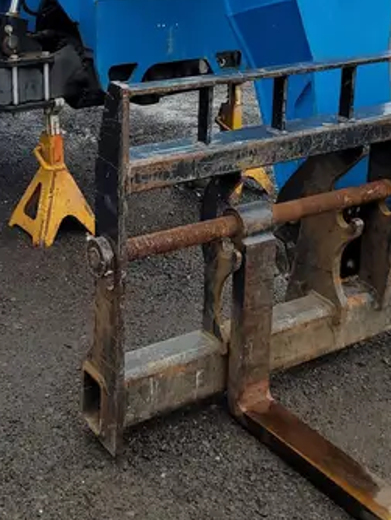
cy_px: 72
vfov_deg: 32.4
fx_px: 857
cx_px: 115
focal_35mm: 57
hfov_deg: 25.5
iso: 40
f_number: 1.8
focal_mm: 5.4
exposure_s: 1/292
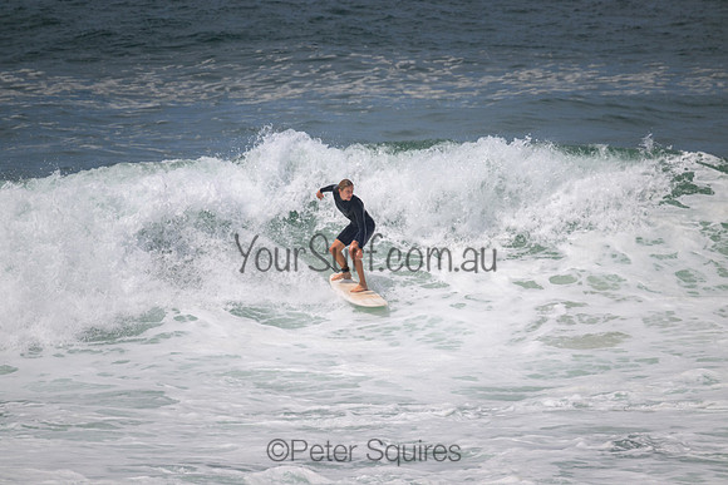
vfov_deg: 1.9
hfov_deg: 2.9
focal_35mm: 720
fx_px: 14563
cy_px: 242
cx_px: 364
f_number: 11
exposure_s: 1/2000
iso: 400
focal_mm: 720
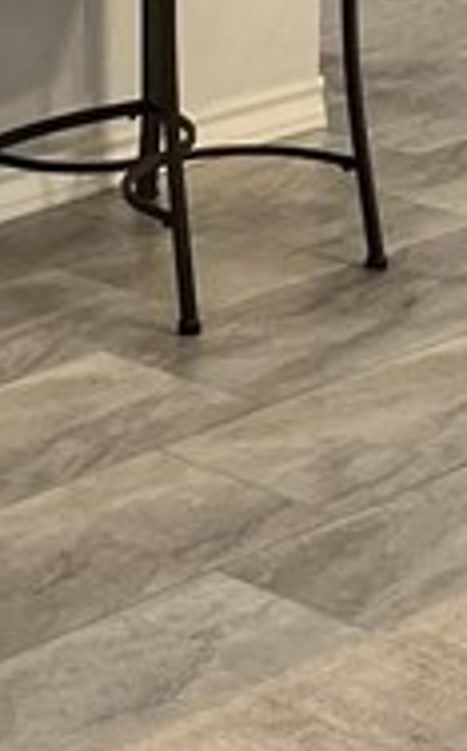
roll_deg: -1.3
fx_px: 3309
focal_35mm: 162
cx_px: 379
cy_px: -260
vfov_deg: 12.5
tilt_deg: -8.1
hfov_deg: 8.1
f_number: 1.8
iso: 160
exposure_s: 1/60
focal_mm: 3.99
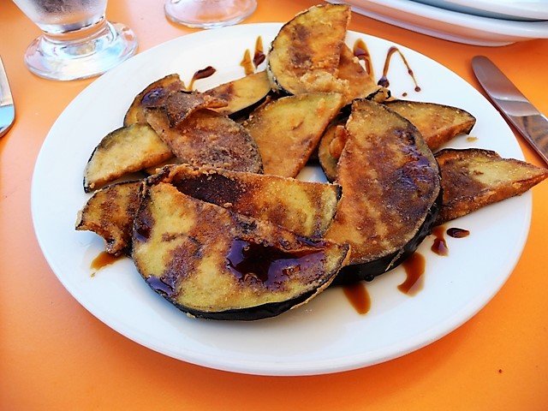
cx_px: 274
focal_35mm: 28
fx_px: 443
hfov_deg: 63.4
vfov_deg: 49.7
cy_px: 206
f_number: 3.3
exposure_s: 1/100
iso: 100
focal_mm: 4.7
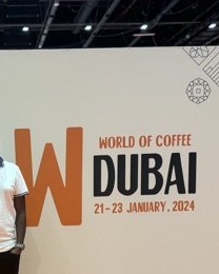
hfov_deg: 26.8
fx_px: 438
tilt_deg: -6.6
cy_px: 224
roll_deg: +1.2
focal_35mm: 54
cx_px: 7
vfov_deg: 33.6
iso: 160
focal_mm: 6.86
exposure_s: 1/100
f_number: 1.78
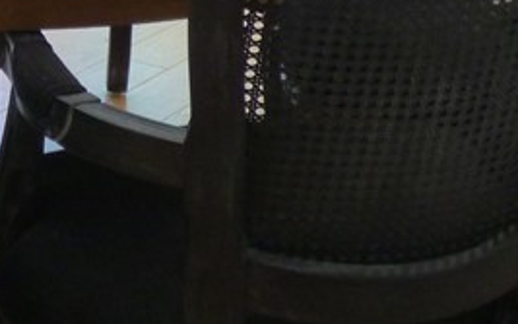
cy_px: -184
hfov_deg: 14.9
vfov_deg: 9.2
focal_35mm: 138
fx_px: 1949
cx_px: 6
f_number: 3.4
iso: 320
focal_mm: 5.97
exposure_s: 1/60
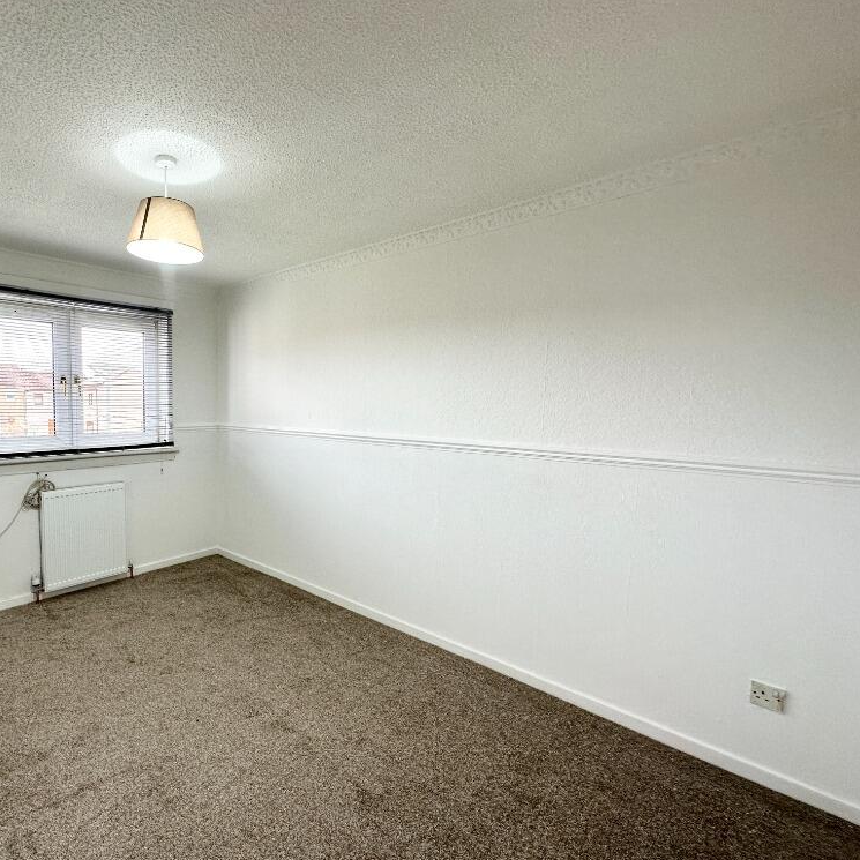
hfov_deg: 80.5
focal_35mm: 17
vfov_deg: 84.0
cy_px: 438
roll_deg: -0.2
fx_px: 478
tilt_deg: -4.9
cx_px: 270
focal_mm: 2.22
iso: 80
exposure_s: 1/99
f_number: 2.2
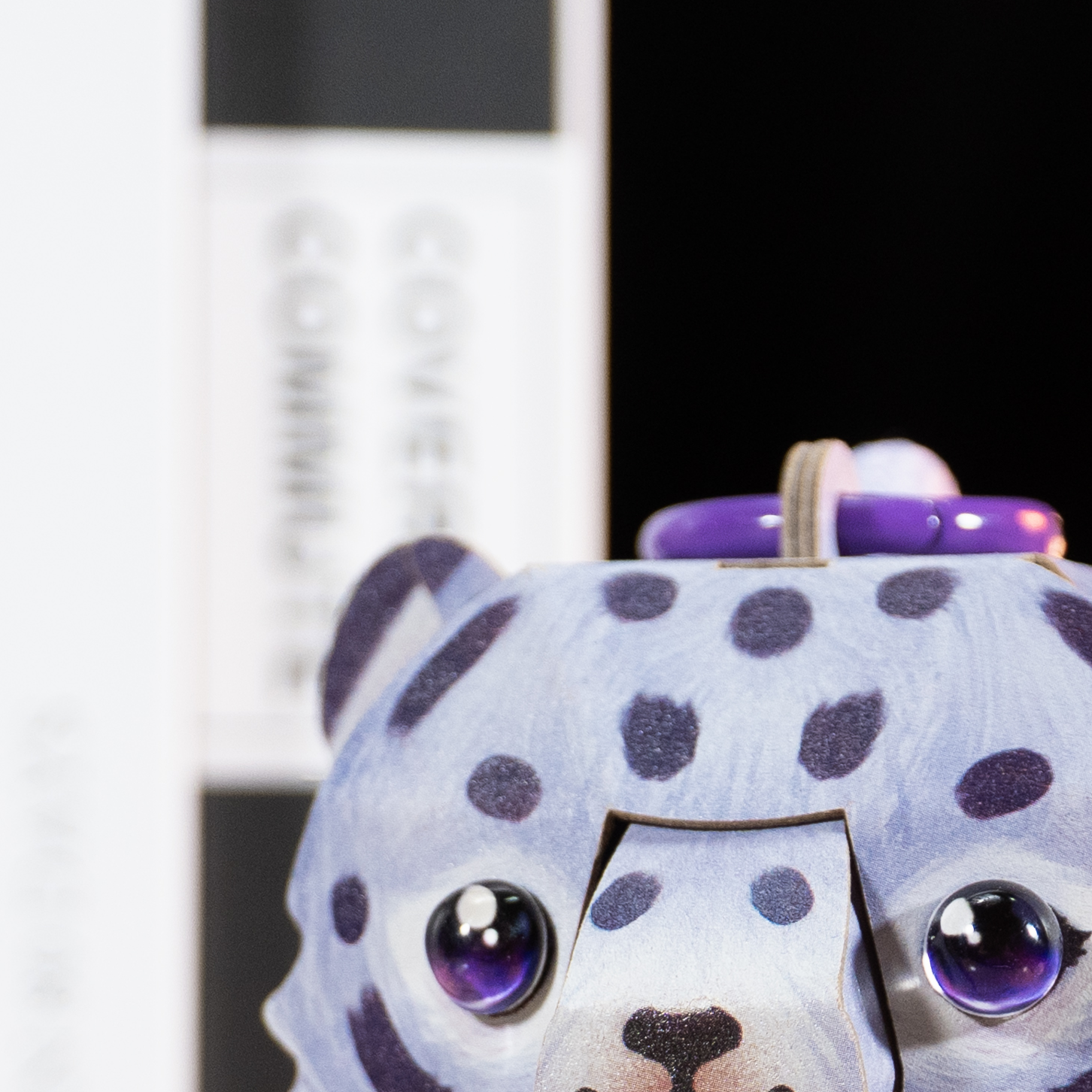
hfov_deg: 9.8
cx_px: 805
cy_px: 1132
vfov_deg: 9.7
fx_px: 6353
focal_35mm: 178
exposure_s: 1/640
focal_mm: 44
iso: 800
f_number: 4
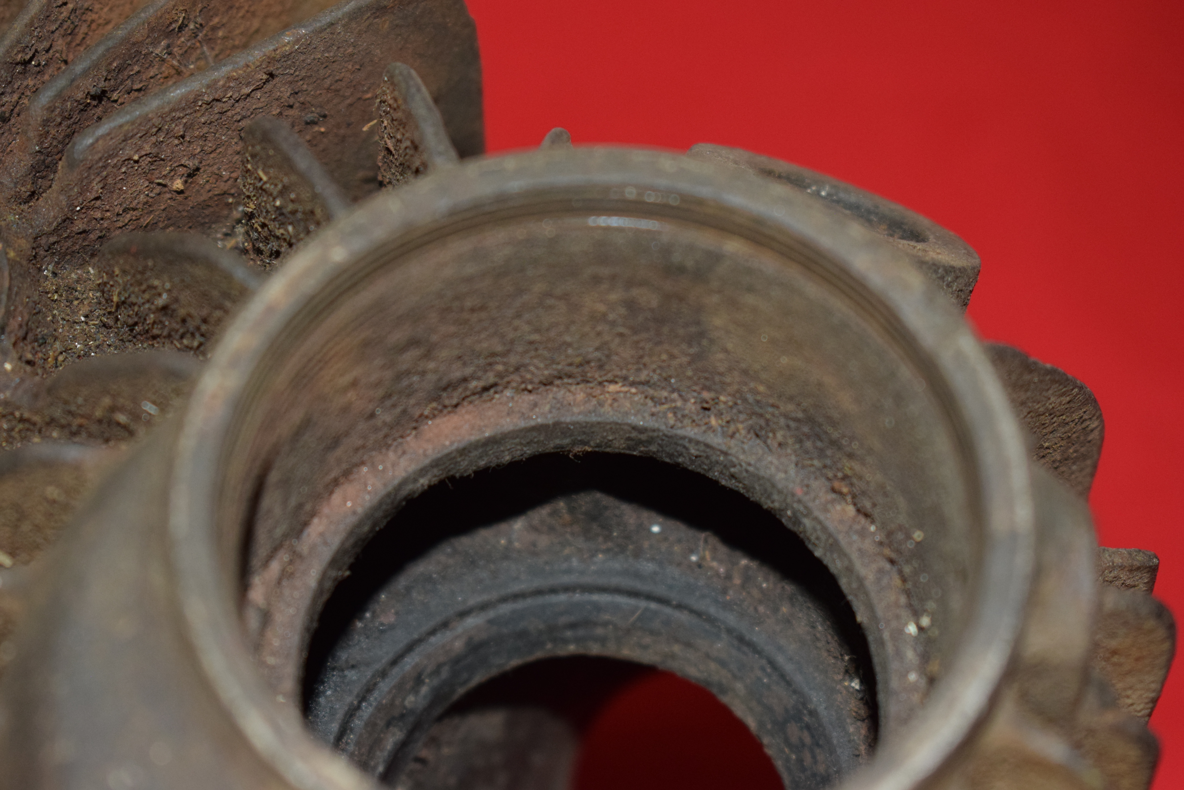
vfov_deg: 16.6
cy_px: 395
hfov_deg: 24.6
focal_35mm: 82
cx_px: 592
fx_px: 2714
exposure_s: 1/200
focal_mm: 55
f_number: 5.6
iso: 1250
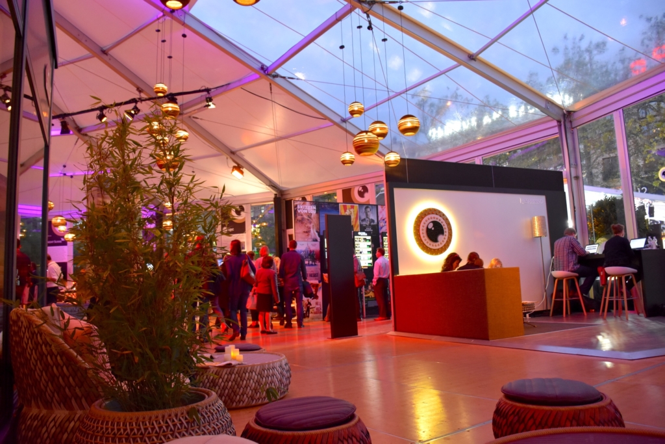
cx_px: 332
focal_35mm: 27
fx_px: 499
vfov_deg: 47.9
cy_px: 222
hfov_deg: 67.4
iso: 1600
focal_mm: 18
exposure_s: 1/30
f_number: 3.5
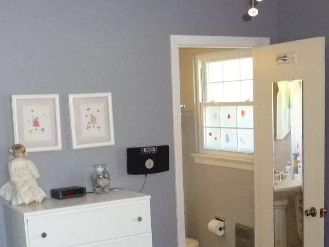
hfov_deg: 33.1
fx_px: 551
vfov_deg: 24.7
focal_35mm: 58
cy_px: 207
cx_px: 201
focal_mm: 4.7
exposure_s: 1/30
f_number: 3.3
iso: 400
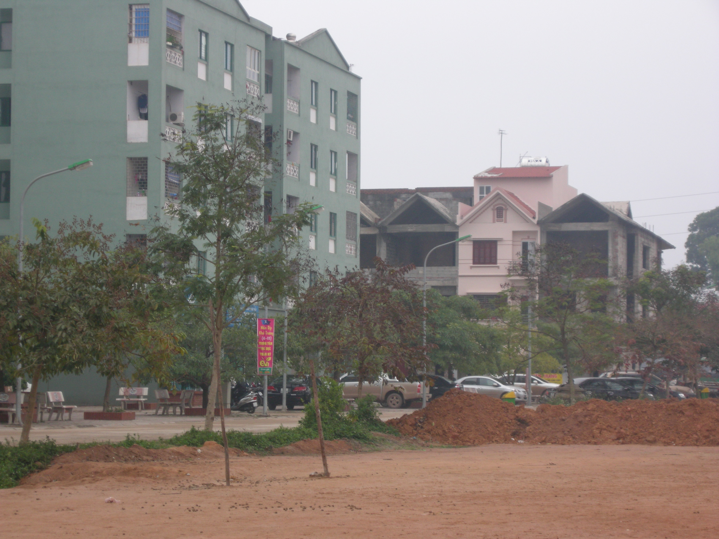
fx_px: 2617
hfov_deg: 15.6
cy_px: 270
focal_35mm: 126
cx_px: 360
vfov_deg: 11.8
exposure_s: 1/49.2
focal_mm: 26.3
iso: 103
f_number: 5.3
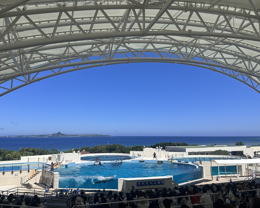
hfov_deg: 64.0
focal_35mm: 27
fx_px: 208
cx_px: 120
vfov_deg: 53.1
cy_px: 111
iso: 80
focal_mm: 6.86
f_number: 1.78
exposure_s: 1/6623
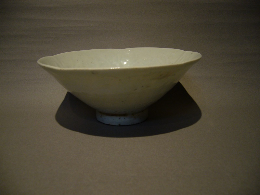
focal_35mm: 35
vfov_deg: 40.7
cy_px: 98
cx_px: 130
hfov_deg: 52.6
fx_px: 263
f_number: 2.8
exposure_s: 1/30
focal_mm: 5.8
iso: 125
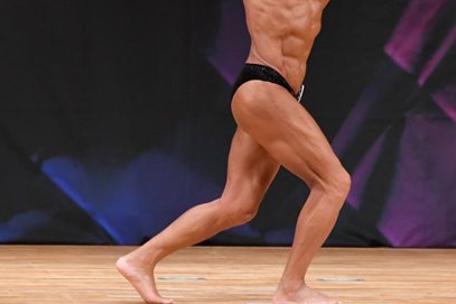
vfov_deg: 2.7
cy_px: 94
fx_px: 6508
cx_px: 218
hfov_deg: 4.0
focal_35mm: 514
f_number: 5.6
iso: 3200
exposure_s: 1/400
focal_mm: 180
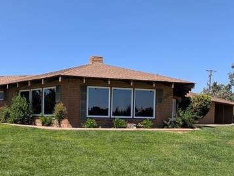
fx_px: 230
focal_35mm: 34
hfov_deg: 52.9
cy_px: 123
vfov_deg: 41.1
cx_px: 78
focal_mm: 2.02
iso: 53
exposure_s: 1/2169
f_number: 1.7
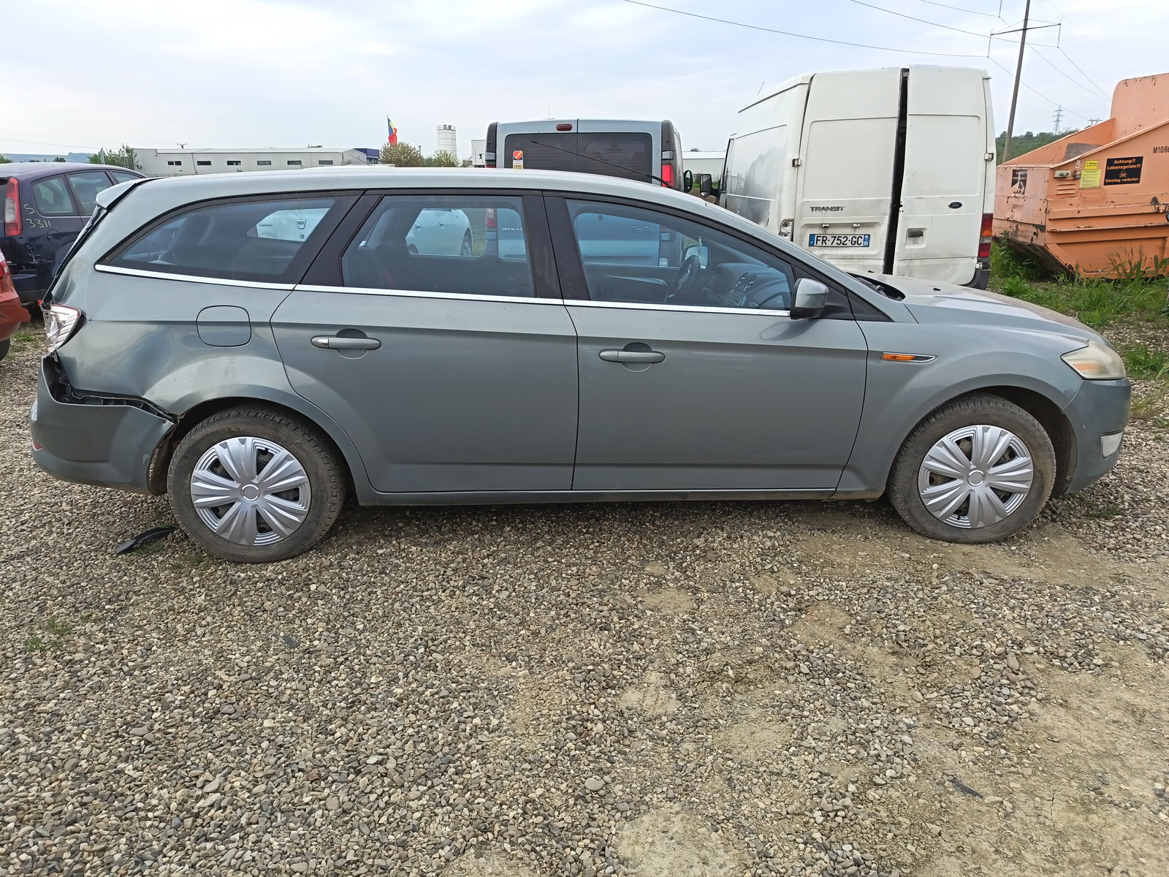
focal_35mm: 24
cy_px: 438
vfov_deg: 56.8
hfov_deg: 71.6
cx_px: 584
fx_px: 810
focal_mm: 5.25
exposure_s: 1/238
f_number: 1.75
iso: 100
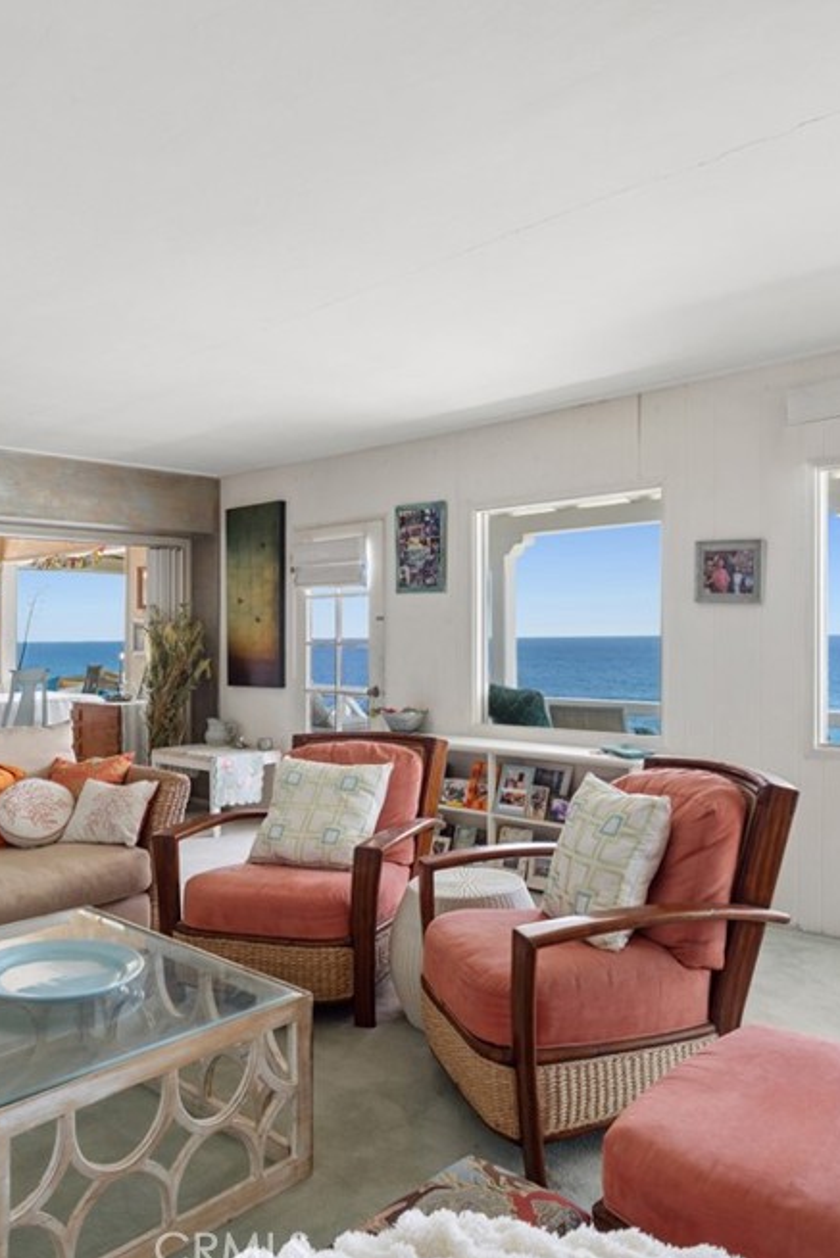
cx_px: 529
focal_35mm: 25
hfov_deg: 50.8
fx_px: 874
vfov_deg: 71.5
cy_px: 622
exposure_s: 1/80
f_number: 9
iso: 200
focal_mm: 16
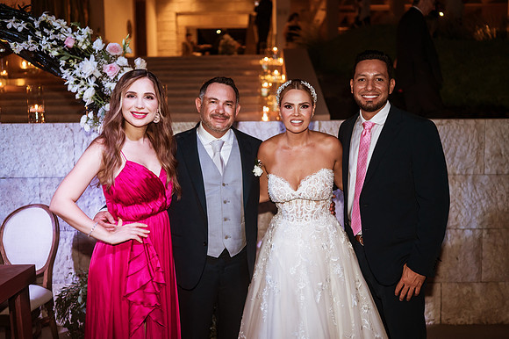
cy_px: 170
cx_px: 254
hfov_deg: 54.5
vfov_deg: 37.8
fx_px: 495
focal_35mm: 35
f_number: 1.8
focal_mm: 35
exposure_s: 1/200
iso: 1000
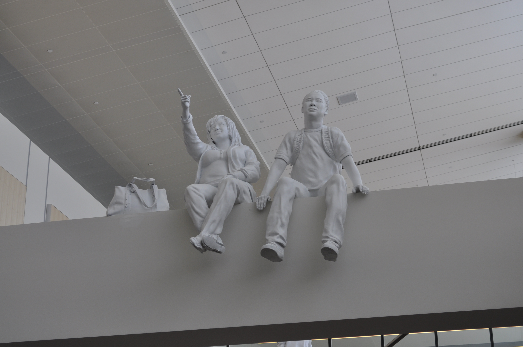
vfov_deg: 19.7
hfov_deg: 29.3
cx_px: 262
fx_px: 1001
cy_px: 174
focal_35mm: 69
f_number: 7.1
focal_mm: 46
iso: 200
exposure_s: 1/50
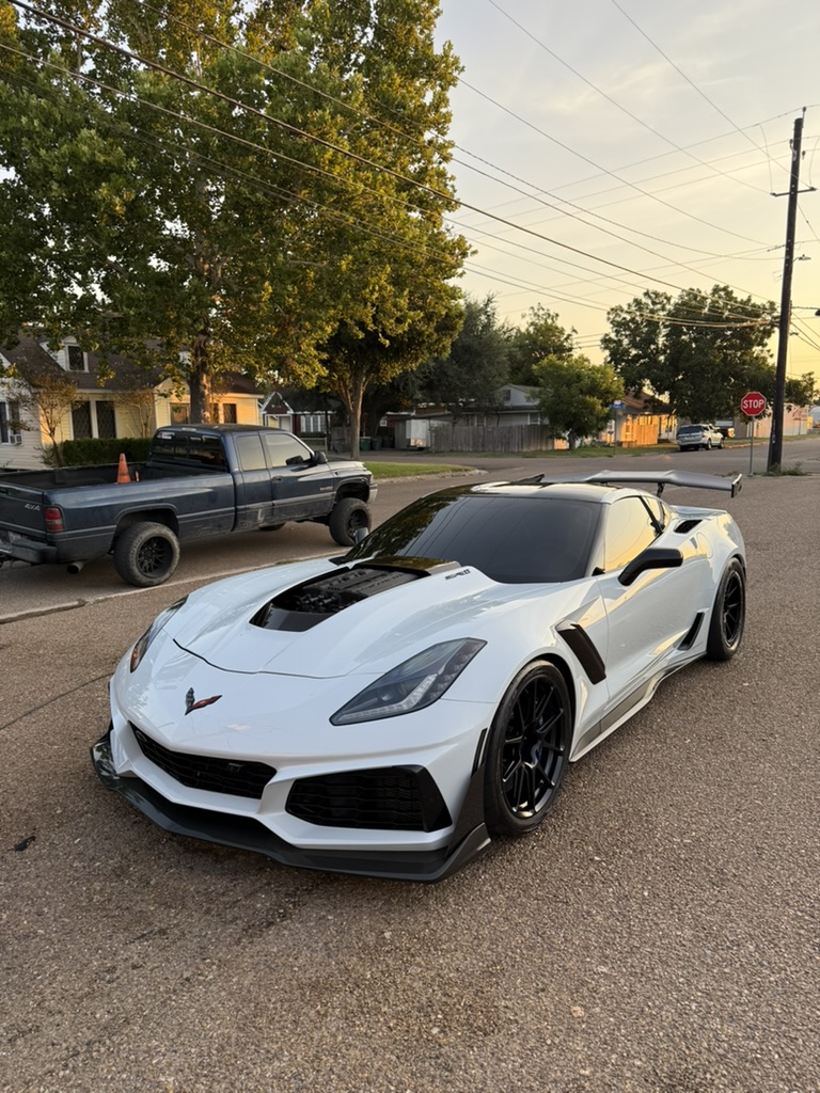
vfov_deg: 71.6
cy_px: 546
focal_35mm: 24
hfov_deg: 56.8
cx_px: 410
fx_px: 758
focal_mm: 6.76
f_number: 1.78
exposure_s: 1/347
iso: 100
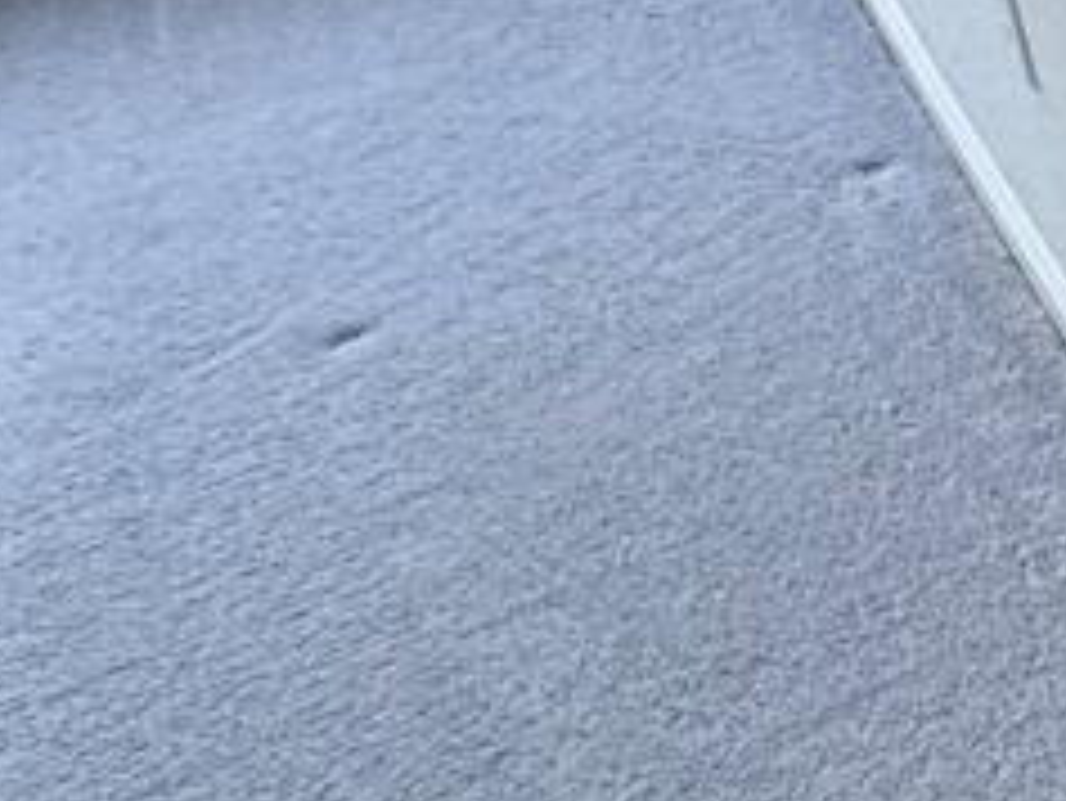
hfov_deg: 15.1
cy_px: -315
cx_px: 2483
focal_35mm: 85
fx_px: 2619
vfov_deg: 16.2
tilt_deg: -22.6
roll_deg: +0.4
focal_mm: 2.22
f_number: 2.2
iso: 320
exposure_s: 1/120
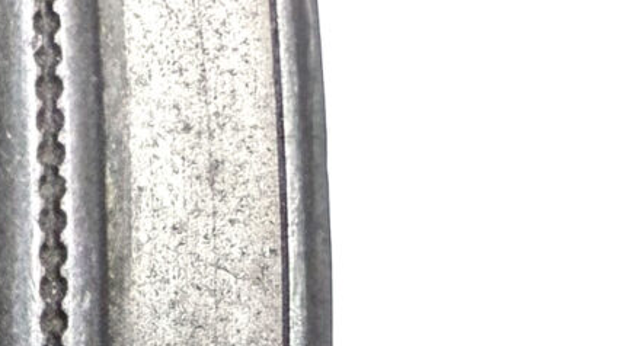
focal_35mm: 158
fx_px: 2584
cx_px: -530
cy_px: 488
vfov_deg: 7.6
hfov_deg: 12.3
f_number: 1.78
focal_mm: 6.76
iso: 64
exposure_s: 1/241
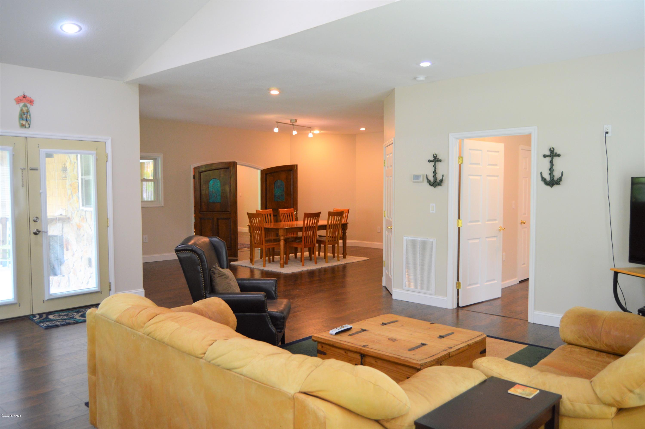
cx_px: 322
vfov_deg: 47.9
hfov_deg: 67.4
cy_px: 214
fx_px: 483
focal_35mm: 27
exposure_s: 1/60
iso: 560
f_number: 3.5
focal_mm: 18
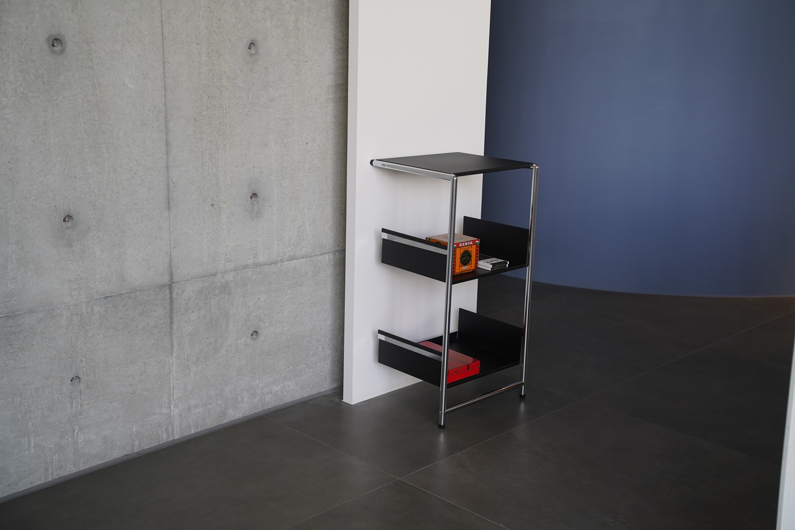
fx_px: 1546
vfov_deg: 19.5
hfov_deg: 28.8
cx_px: 398
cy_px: 265
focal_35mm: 70
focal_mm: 70
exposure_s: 1/160
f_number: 4
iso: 320
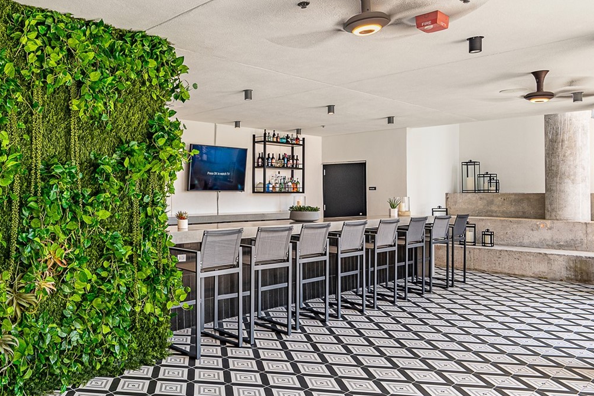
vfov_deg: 47.9
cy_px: 188
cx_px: 129
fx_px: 445
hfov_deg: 62.4
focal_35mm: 27
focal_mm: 16
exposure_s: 1/200
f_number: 8
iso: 400
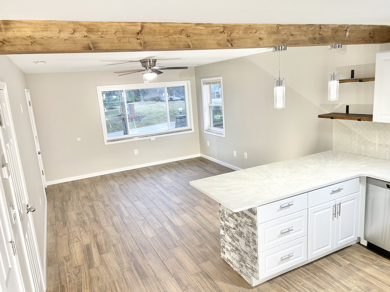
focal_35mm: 26
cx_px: 195
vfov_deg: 53.1
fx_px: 293
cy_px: 146
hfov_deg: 67.3
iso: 125
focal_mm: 5.7
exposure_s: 1/120
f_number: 1.5
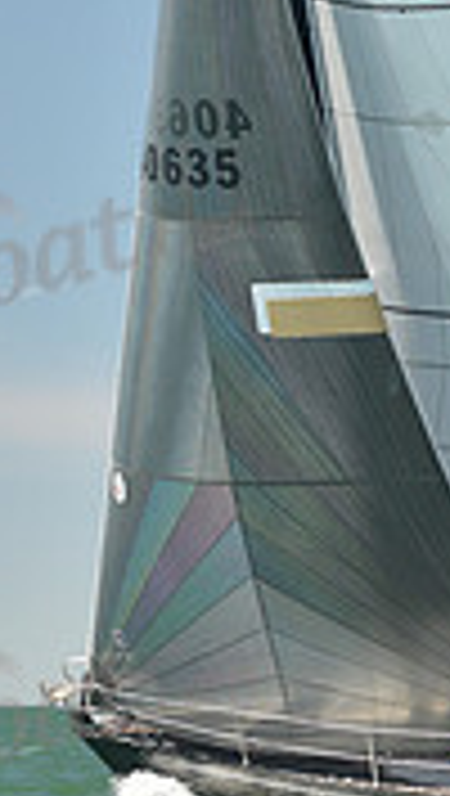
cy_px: -9
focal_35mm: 295
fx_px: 6237
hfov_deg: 4.1
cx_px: 488
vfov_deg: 7.3
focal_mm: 86
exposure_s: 1/800
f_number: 3.2
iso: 250
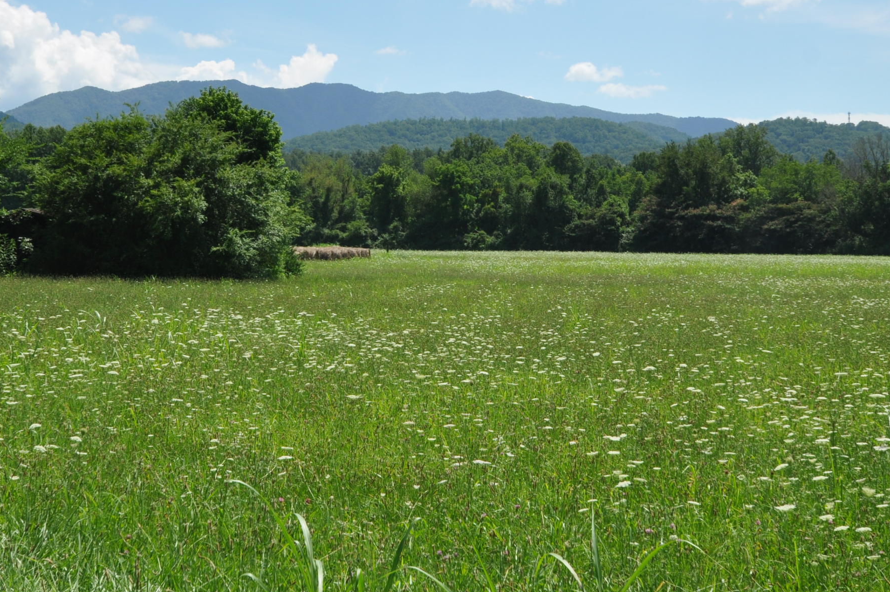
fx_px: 1506
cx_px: 399
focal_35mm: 61
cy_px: 178
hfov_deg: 32.9
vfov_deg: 22.1
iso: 200
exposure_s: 1/320
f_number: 9
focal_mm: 24
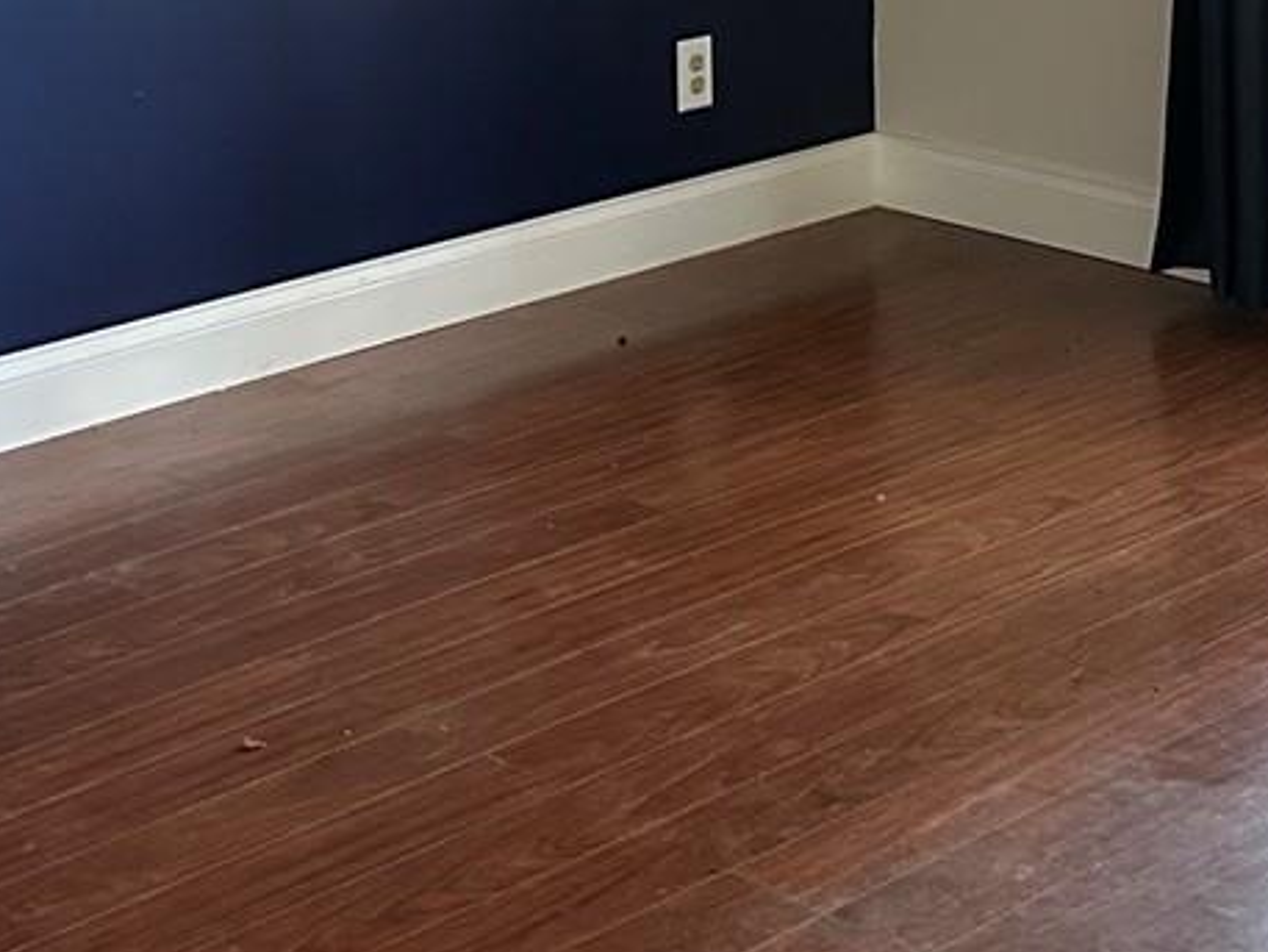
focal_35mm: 84
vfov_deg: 16.7
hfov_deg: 23.3
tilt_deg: -6.8
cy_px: -225
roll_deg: +1.1
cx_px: 599
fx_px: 3078
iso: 640
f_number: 1.78
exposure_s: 1/40
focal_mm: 6.86
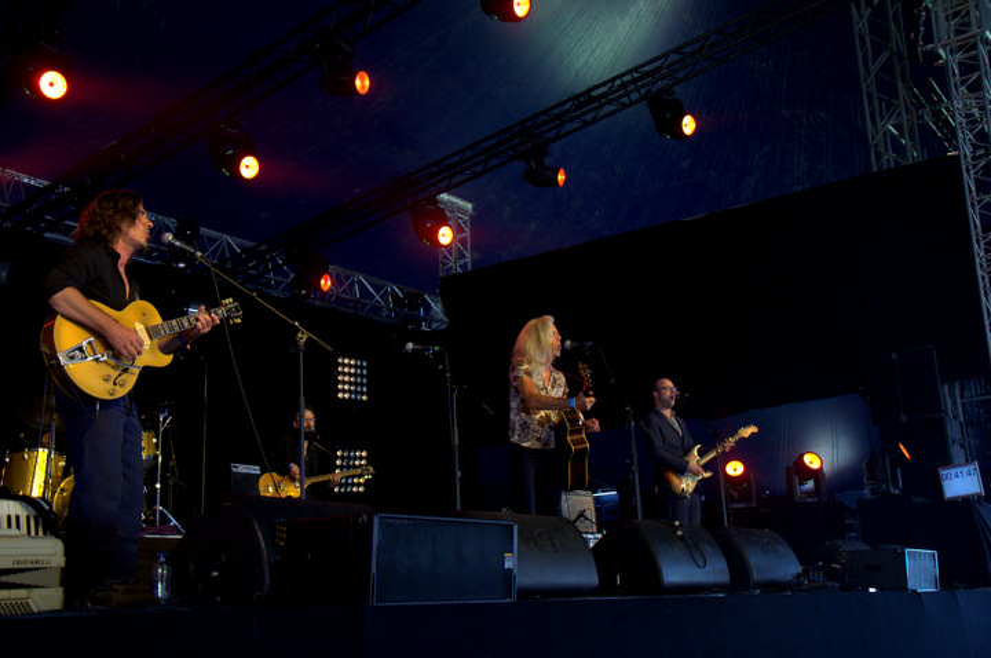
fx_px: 1072
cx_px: 496
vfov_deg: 34.1
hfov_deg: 49.6
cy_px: 329
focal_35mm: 39
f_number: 4
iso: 2500
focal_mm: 26
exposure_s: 1/125
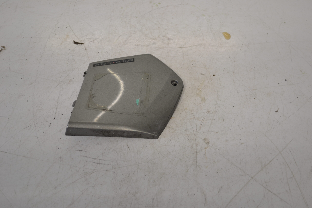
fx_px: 520
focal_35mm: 60
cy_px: 104
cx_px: 156
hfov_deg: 33.4
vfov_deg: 22.6
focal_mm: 40
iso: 400
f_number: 5.3
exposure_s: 1/30
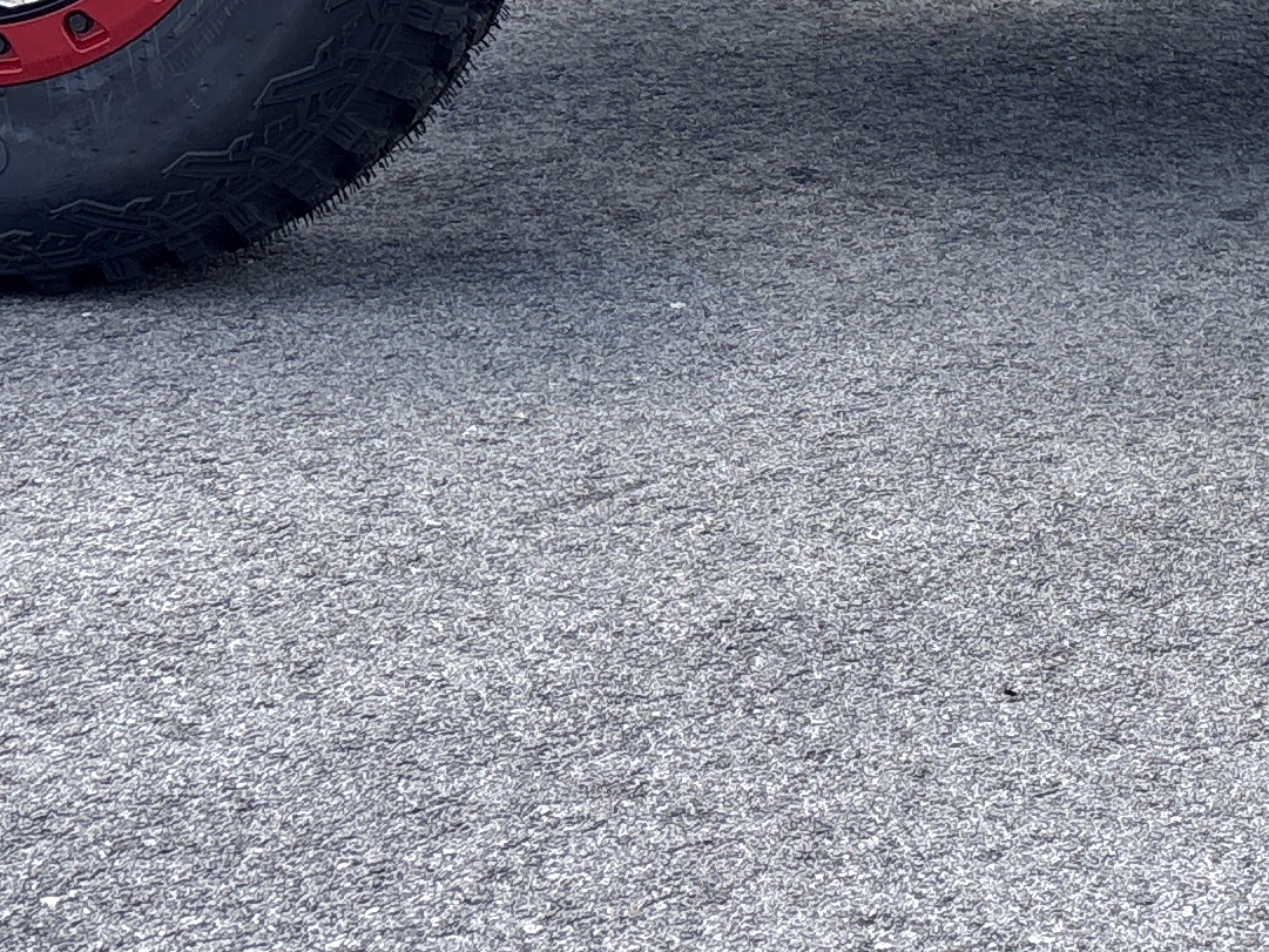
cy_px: -319
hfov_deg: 18.6
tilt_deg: -6.5
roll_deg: -2.3
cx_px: 1713
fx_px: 3556
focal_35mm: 97
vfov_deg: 14.5
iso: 64
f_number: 1.6
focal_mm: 5.96
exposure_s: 1/1175
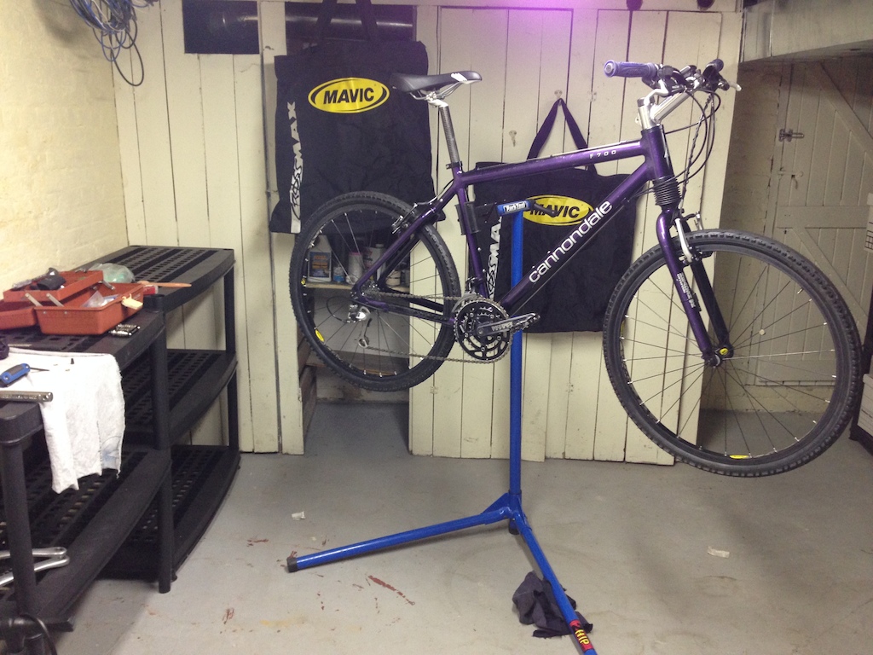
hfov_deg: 55.4
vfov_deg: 42.9
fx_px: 832
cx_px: 436
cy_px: 328
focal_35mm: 33
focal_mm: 4.12
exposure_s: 1/20
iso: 160
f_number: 2.4
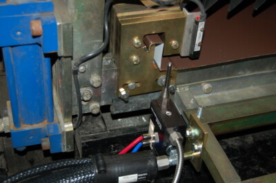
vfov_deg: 25.7
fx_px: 402
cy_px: 92
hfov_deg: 37.9
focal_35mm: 52
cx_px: 138
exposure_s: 1/60
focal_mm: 35
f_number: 4.8
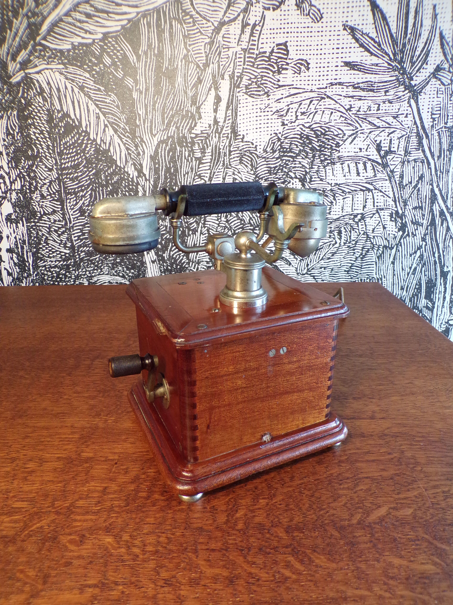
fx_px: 419
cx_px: 226
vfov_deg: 71.6
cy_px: 302
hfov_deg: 56.8
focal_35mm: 24
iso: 200
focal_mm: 4.3
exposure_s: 1/25
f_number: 3
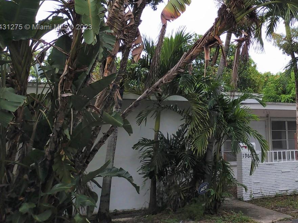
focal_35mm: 49
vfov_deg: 28.6
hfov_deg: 37.0
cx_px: 254
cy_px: 28
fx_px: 422
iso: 100
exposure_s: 1/588
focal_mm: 4.71
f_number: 1.7
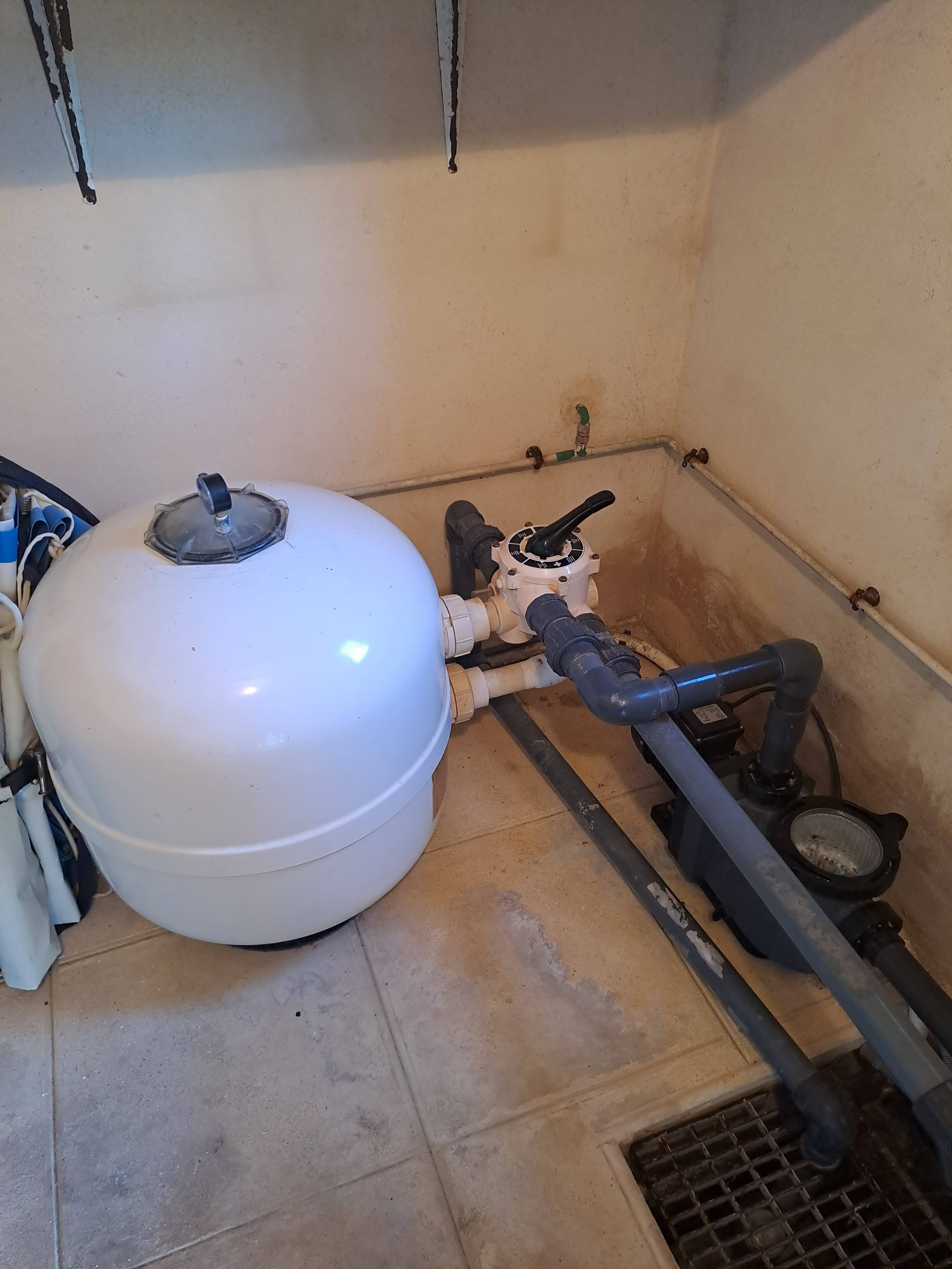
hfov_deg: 54.9
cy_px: 634
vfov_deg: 69.4
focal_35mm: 25
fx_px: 917
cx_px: 476
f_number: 1.8
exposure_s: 1/50
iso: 320
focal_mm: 4.65
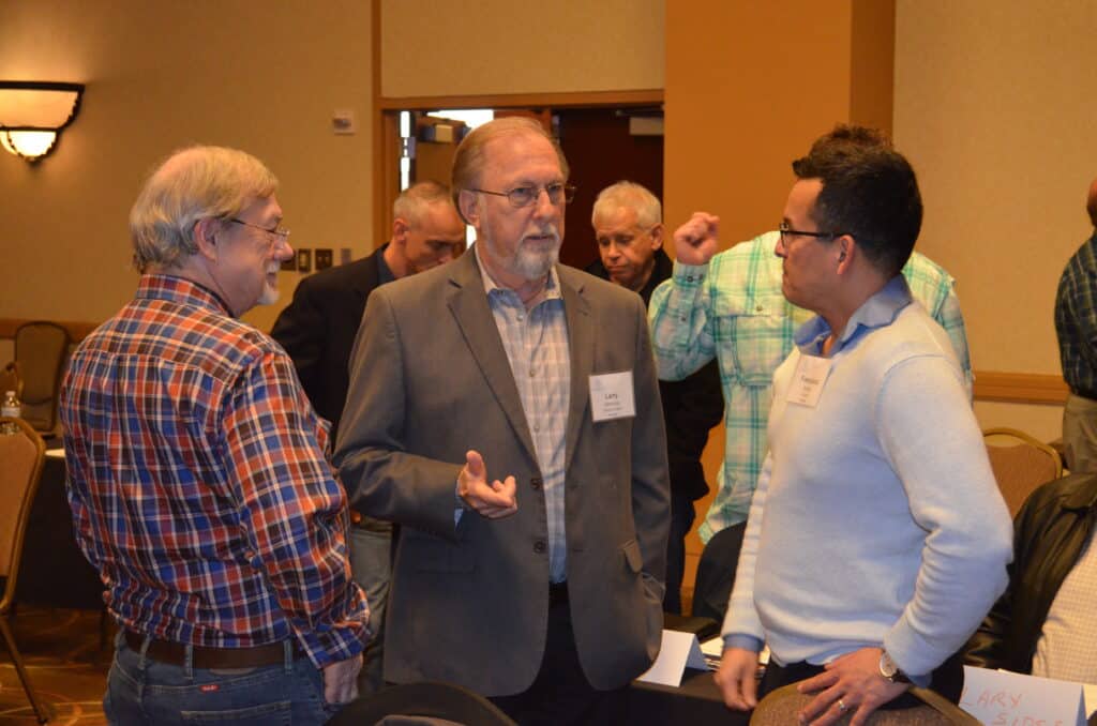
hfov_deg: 35.1
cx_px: 548
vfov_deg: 23.7
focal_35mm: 57
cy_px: 363
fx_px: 1733
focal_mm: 38
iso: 3200
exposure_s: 1/60
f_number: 5
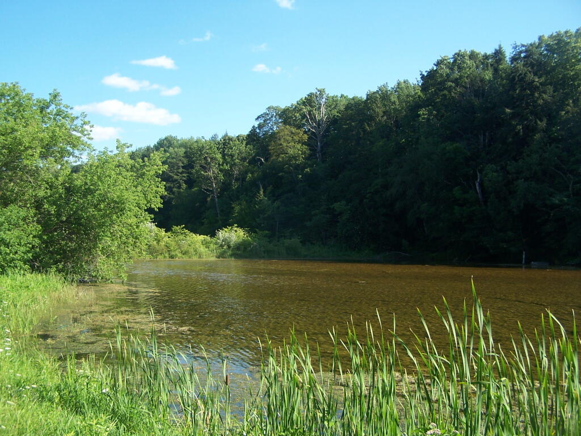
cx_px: 290
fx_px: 638
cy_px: 218
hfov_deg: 49.0
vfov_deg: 37.7
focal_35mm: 38
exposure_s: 1/500
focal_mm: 6.3
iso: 80
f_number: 2.8
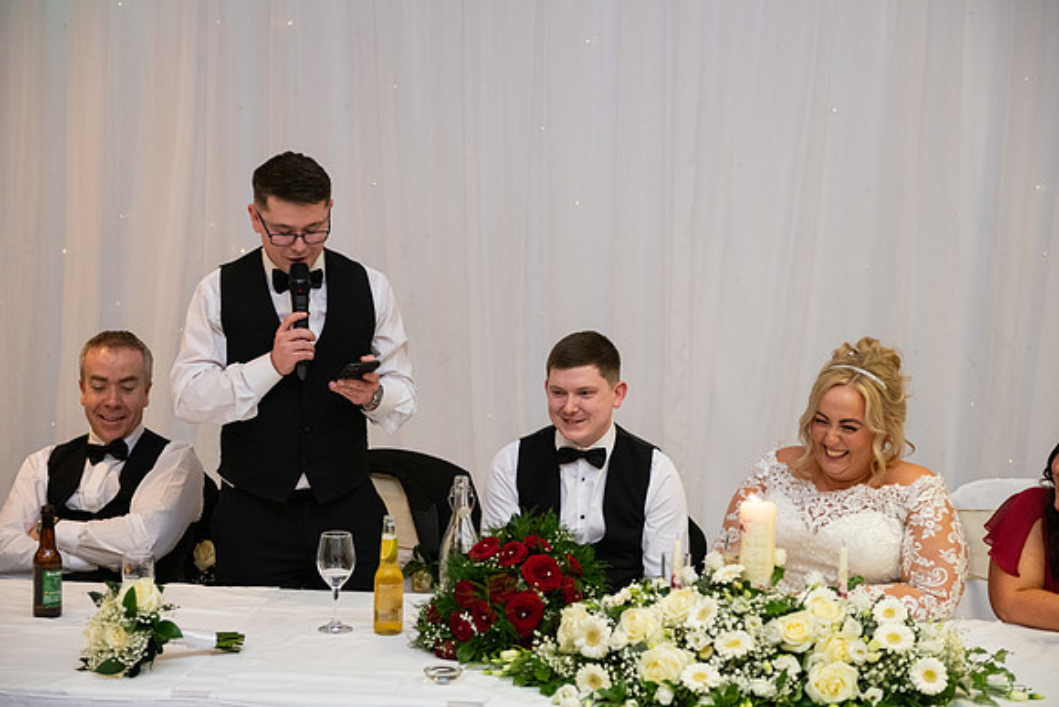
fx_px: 2060
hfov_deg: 28.8
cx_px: 530
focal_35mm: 70
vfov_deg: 19.5
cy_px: 354
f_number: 3.5
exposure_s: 1/160
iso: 1250
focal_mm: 70
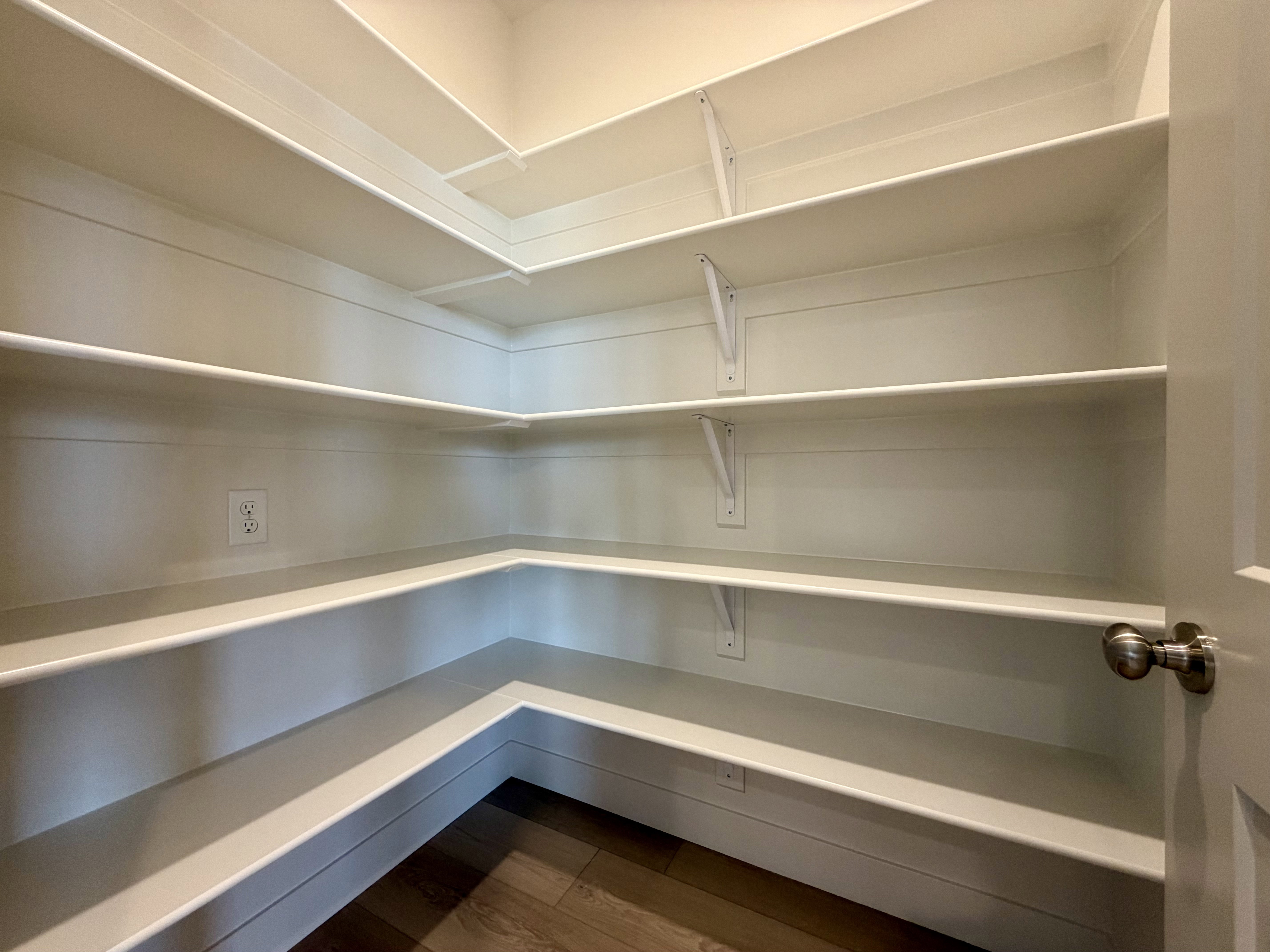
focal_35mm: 14
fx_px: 514
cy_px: 476
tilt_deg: -0.2
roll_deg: -0.2
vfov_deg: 85.7
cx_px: 635
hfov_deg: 102.1
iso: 200
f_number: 2.2
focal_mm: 2.22
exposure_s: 1/60
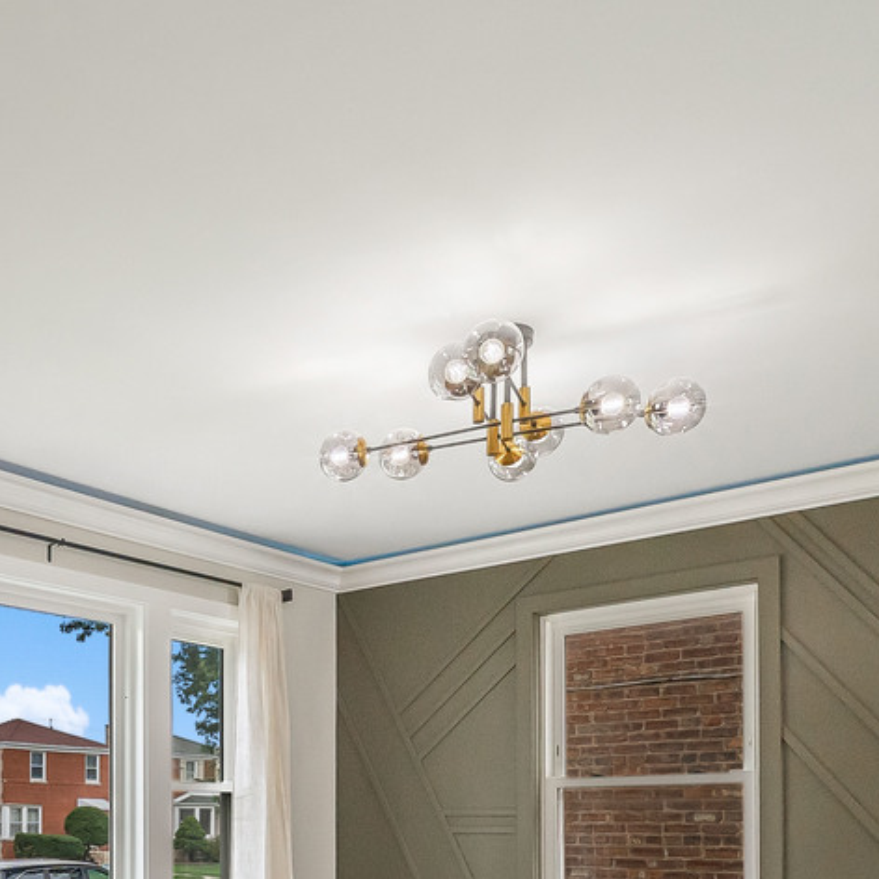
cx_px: 123
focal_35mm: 35
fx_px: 1006
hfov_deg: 43.9
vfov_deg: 42.4
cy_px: 827
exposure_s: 1/6400
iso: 1600
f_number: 9
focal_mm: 12
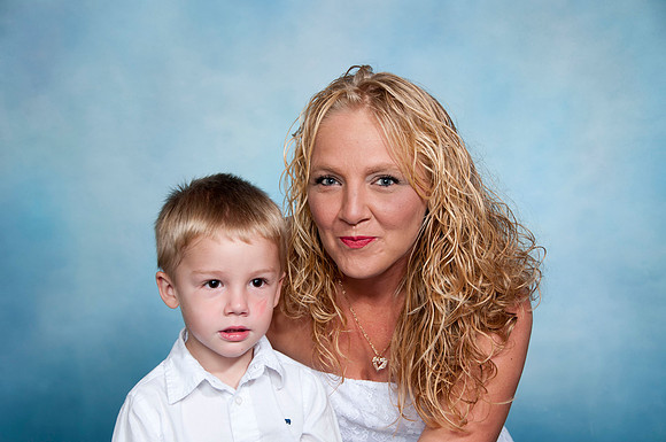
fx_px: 1441
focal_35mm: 78
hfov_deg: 26.0
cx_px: 333
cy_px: 221
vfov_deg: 17.4
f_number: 7.1
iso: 100
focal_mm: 52
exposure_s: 1/60
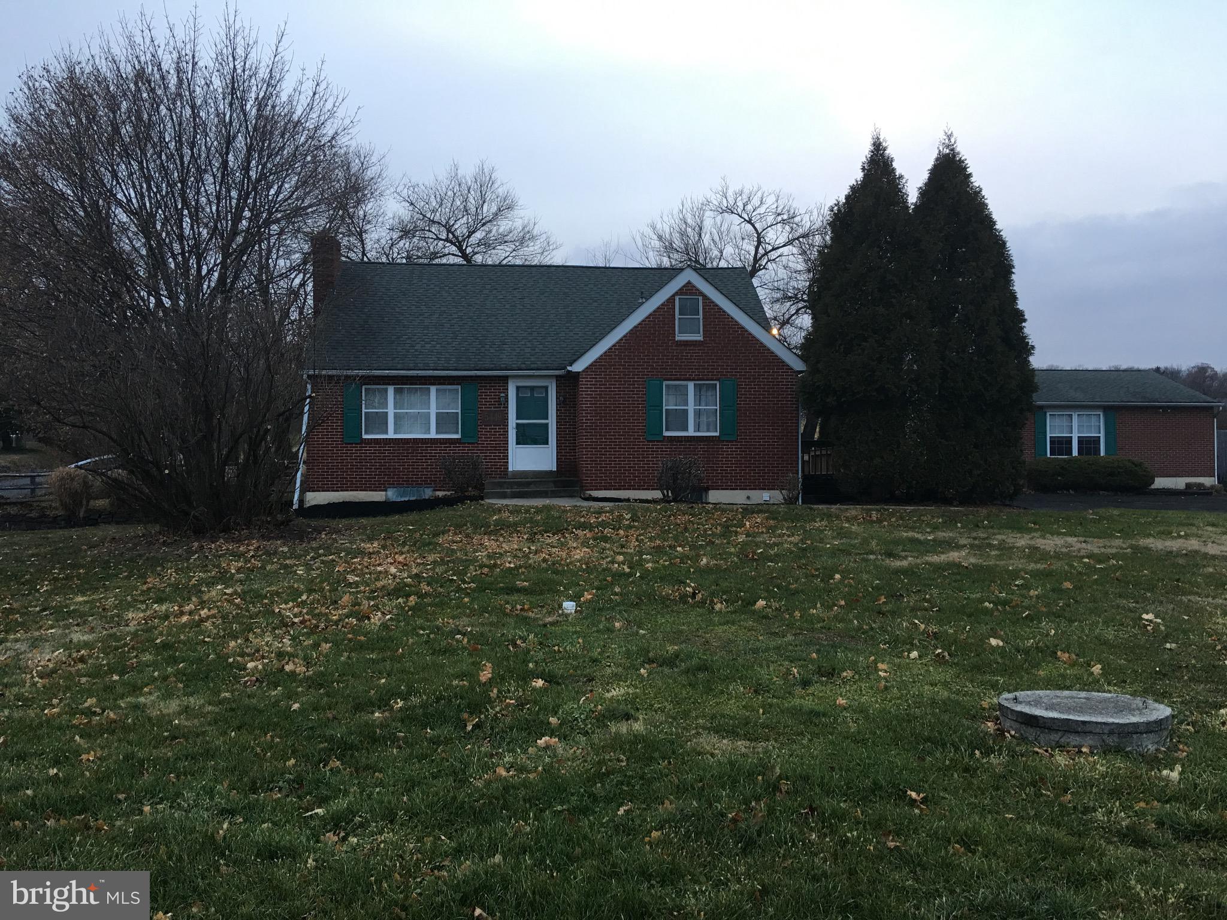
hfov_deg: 61.7
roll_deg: -0.4
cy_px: 460
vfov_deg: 48.2
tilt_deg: +3.8
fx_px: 1028
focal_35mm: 29
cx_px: 614
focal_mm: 4.15
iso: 25
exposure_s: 1/30
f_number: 2.2
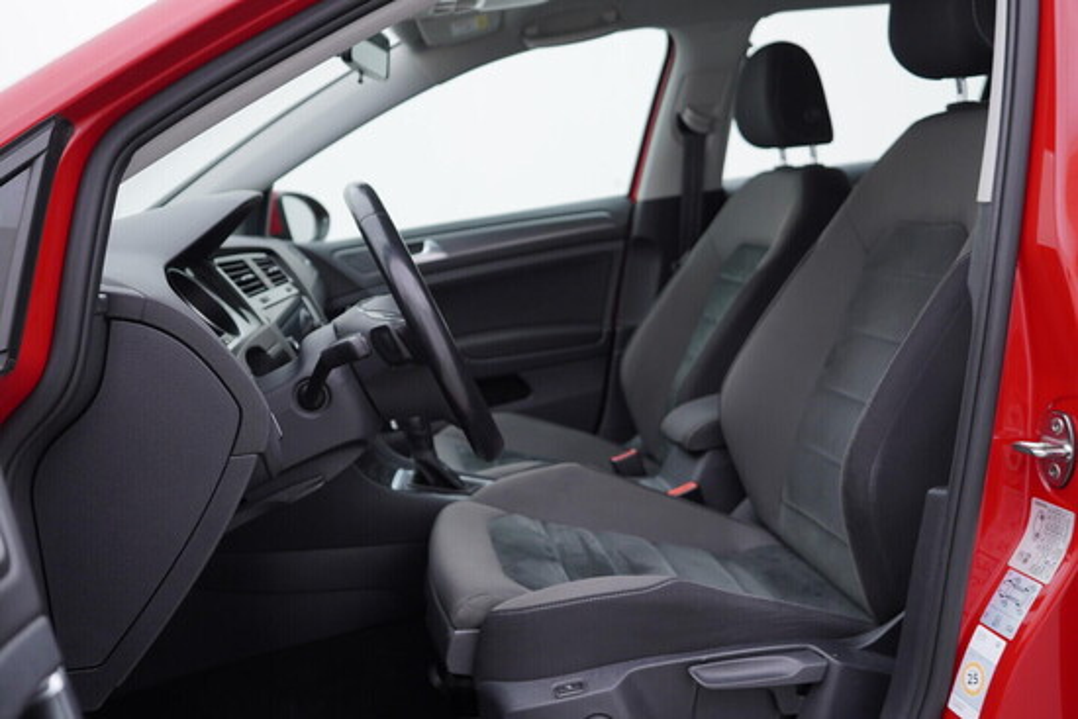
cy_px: 360
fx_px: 1078
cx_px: 539
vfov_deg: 36.9
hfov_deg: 53.1
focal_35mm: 36
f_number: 3.2
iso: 125
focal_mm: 24
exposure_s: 1/50
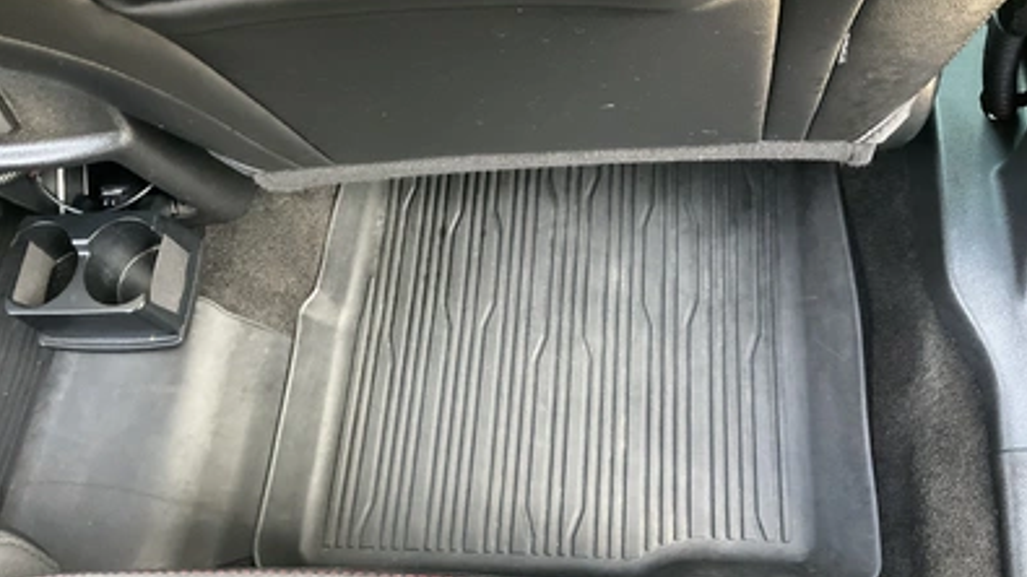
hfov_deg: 61.0
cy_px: 356
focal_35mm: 32
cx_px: 515
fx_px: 871
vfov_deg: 36.5
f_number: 1.8
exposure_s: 1/59
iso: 320
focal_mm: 3
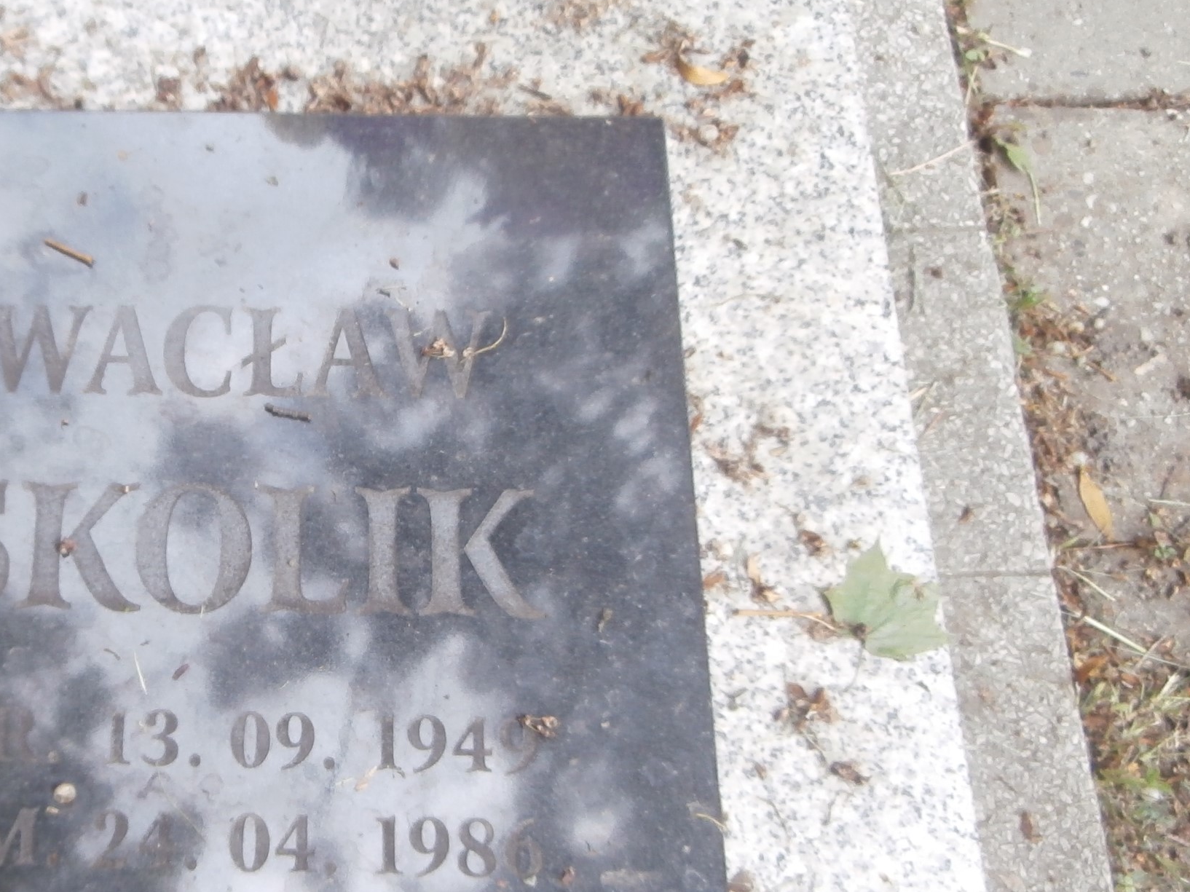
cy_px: 530
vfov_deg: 32.8
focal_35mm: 44
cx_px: 192
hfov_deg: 40.7
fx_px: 1512
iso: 100
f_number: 3
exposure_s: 1/125
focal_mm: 4.2
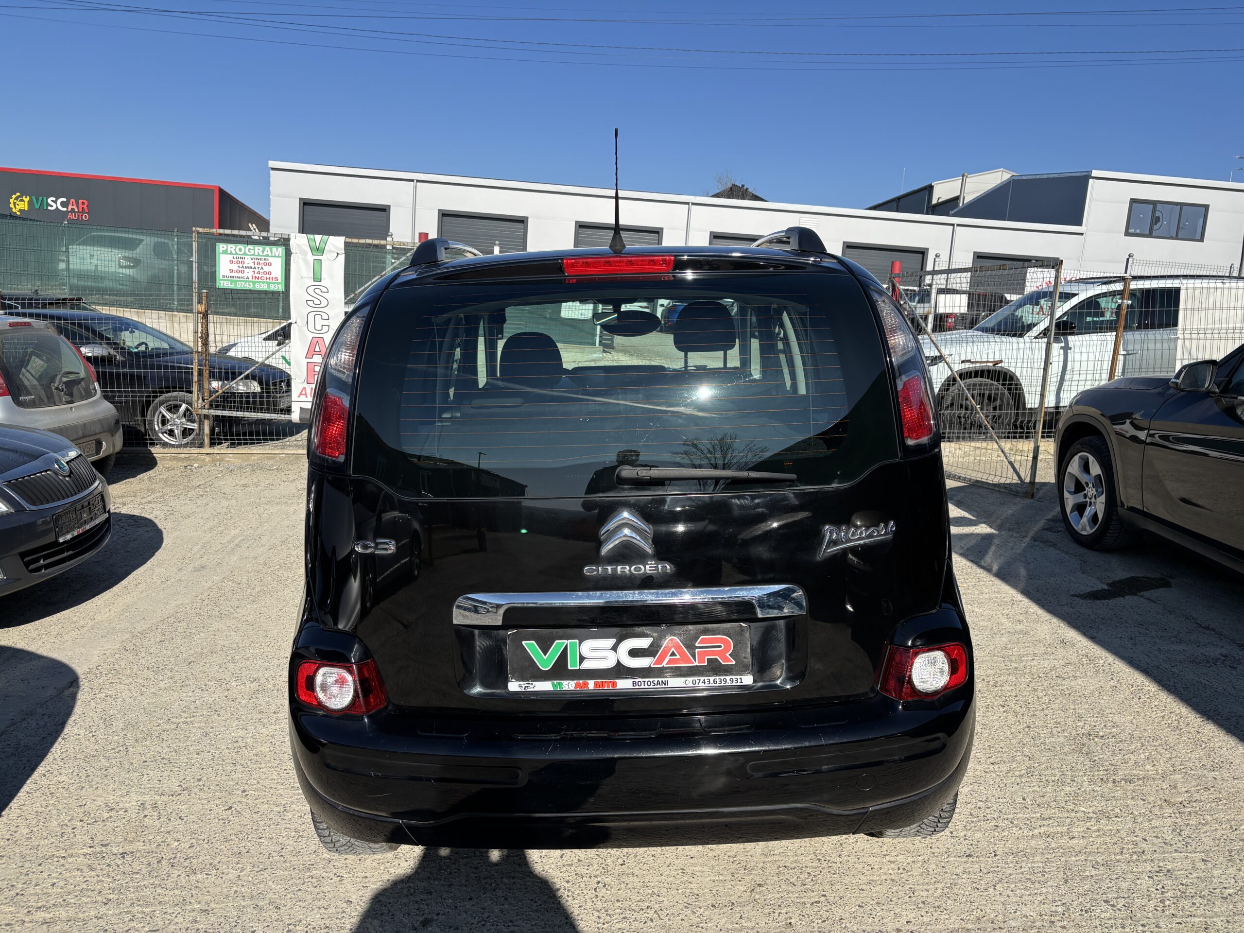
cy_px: 466
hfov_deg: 67.3
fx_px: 934
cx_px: 622
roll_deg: -4.1
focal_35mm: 26
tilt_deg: -8.8
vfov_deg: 53.1
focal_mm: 5.96
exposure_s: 1/3788
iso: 50
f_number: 1.6
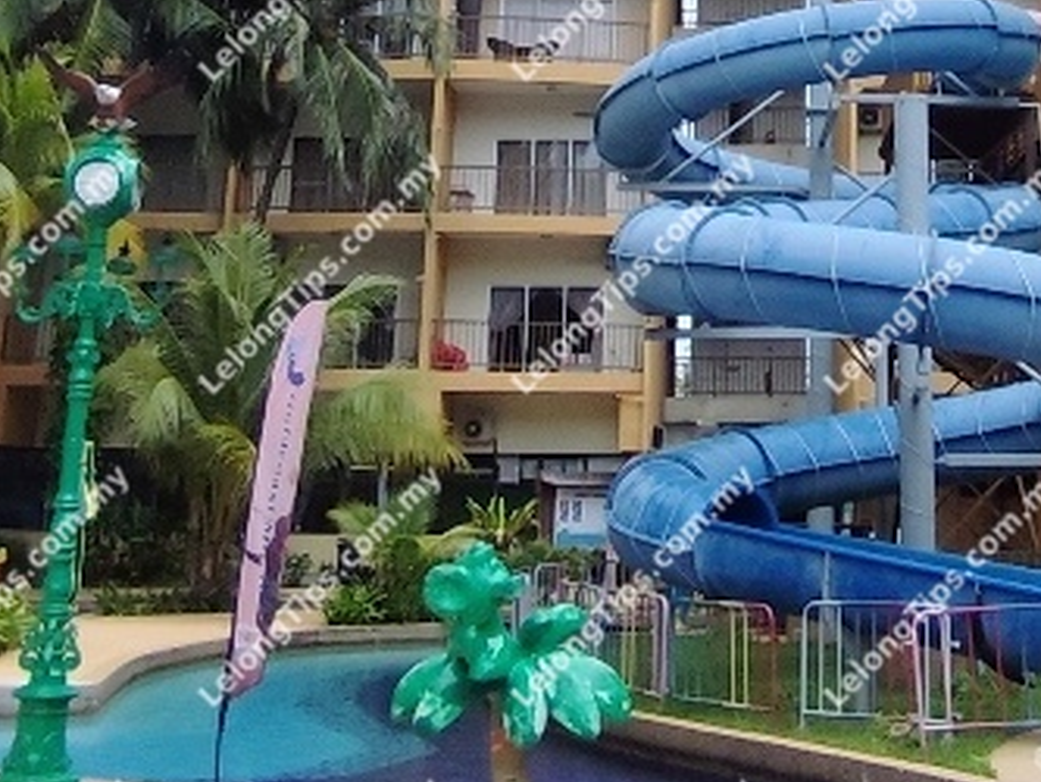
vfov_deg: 21.6
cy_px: -319
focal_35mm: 59
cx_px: 833
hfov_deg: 31.8
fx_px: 1775
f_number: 2.2
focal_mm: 1.65
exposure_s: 1/2247
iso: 50
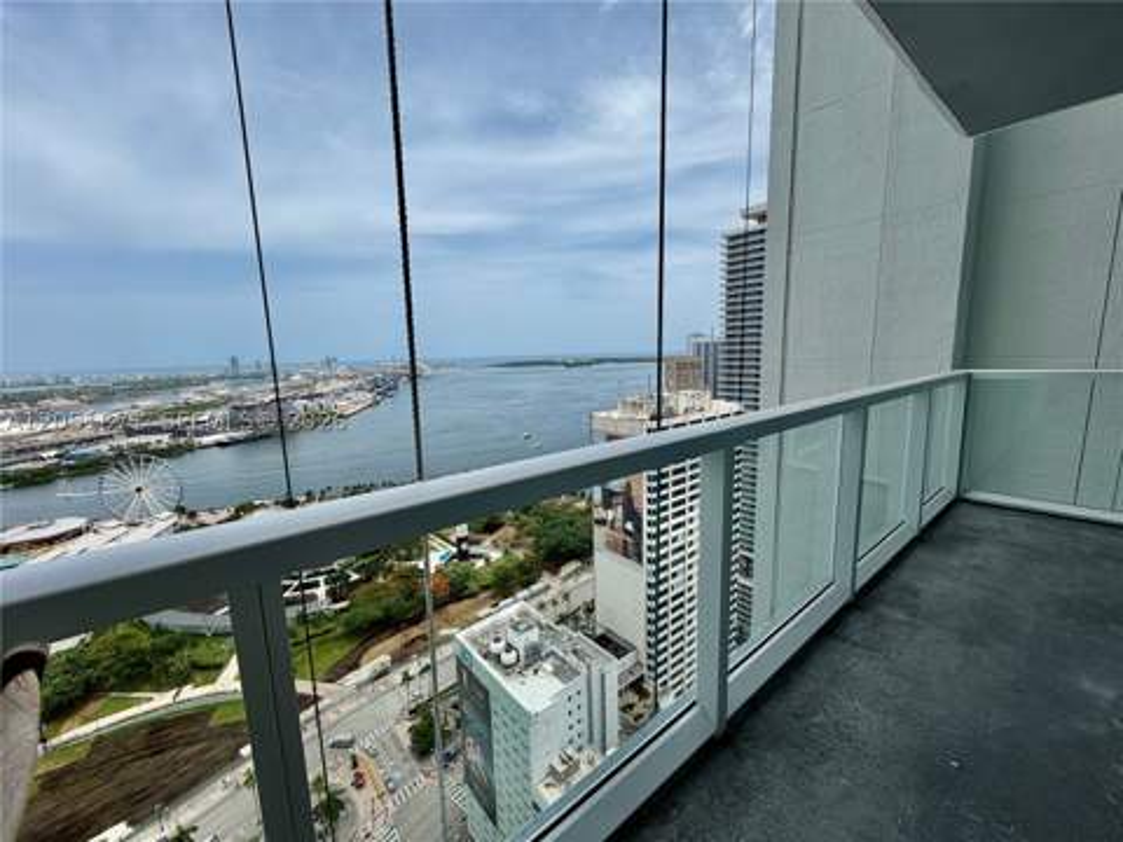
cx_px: 562
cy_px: 421
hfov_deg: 102.1
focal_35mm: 14
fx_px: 454
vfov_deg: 85.7
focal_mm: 2.22
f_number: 2.2
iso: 20
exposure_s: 1/1235
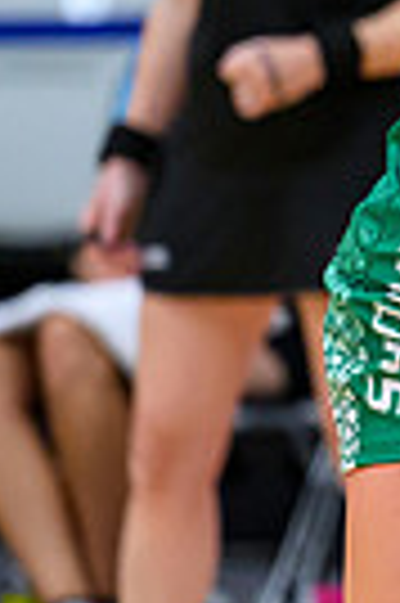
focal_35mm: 1006
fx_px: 16809
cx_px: 702
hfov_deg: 1.4
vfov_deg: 2.1
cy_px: 310
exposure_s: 1/1000
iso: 4000
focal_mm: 200
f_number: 2.8
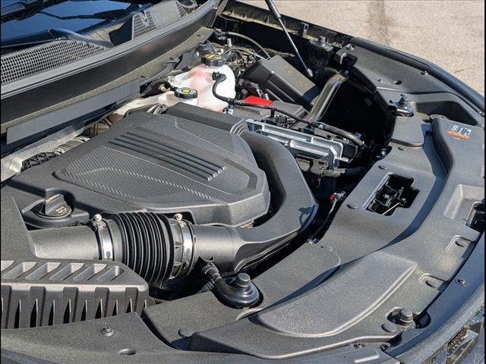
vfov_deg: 29.7
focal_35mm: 49
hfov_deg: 38.9
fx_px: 688
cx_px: 243
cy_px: 182
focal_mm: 6.9
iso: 24
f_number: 1.68
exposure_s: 1/1000
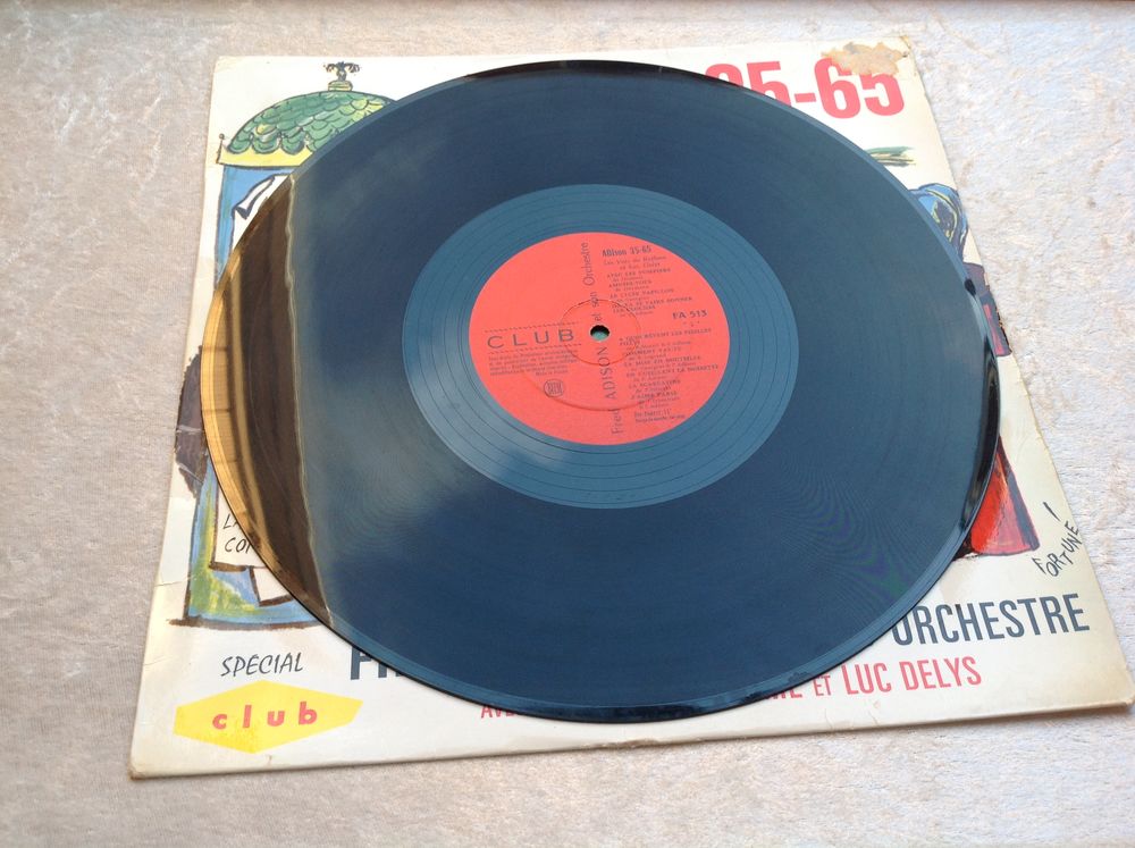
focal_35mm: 35
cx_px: 568
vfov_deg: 40.6
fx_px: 1146
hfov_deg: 52.7
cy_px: 424
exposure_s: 1/60
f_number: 2.4
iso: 64
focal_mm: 4.28
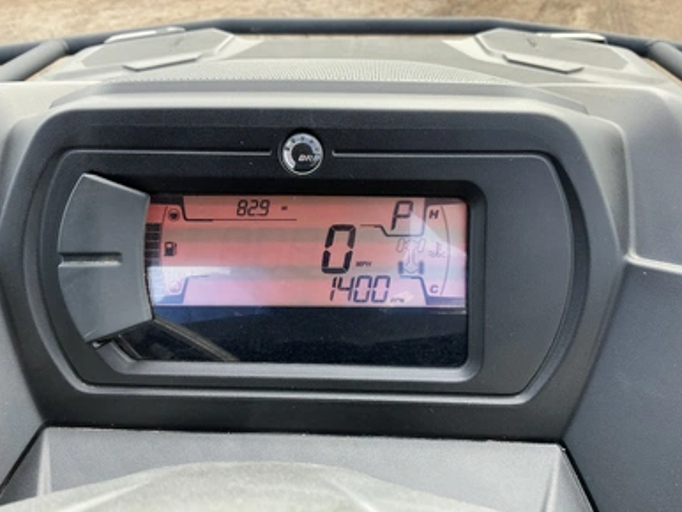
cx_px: 346
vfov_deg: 48.3
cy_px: 261
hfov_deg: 61.6
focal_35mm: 29
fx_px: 572
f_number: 1.8
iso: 25
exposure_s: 1/151
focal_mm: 3
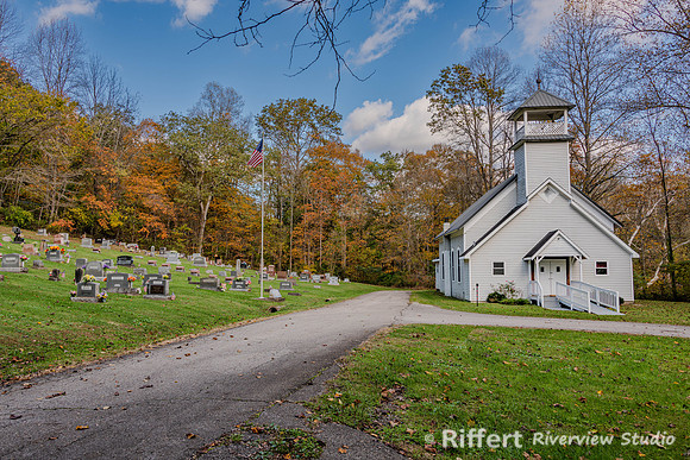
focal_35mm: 29
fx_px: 558
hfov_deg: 63.4
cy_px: 230
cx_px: 345
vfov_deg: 44.8
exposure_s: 1/160
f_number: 8
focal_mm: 28
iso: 80
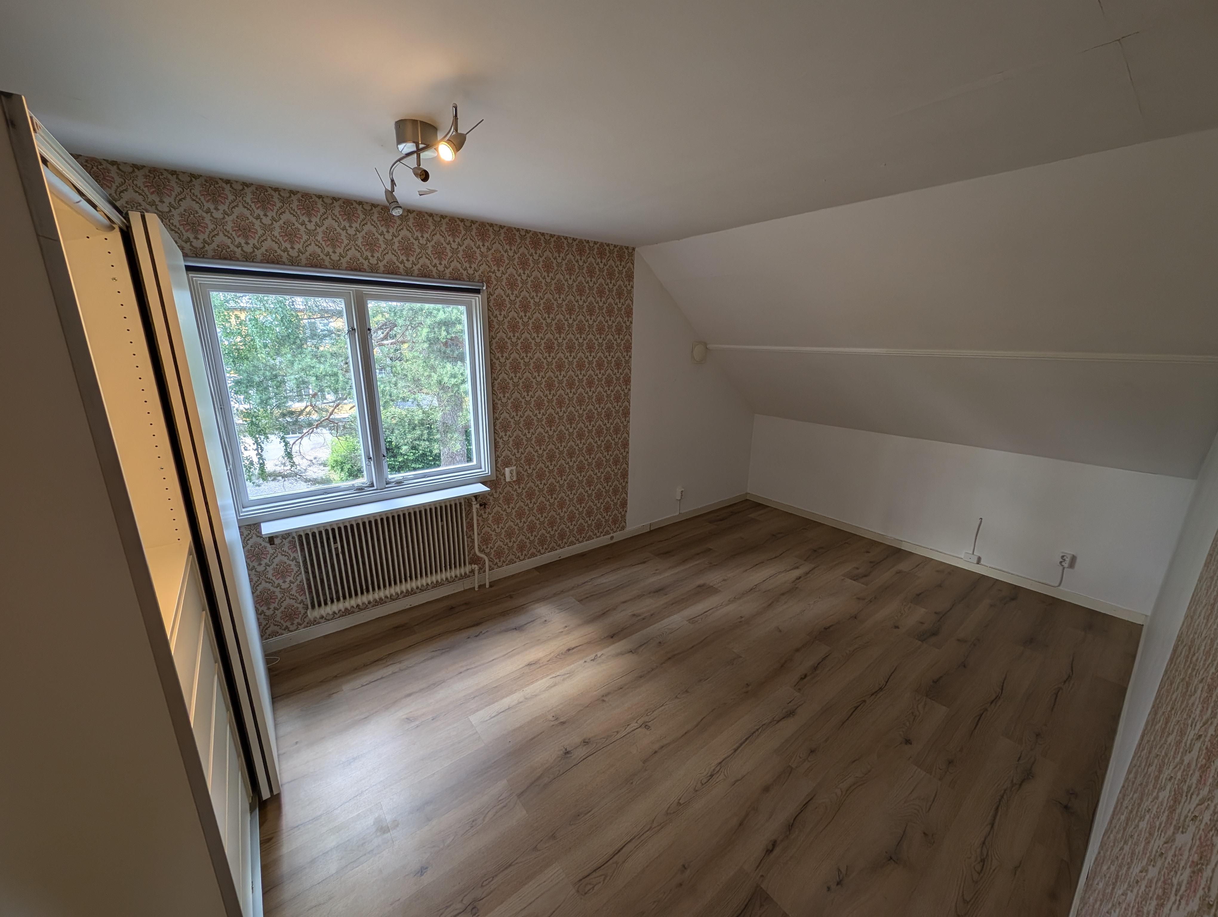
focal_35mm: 12
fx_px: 423
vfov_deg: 94.6
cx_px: 609
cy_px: 458
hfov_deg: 110.5
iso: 46
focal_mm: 2.23
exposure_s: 1/50
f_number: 1.95
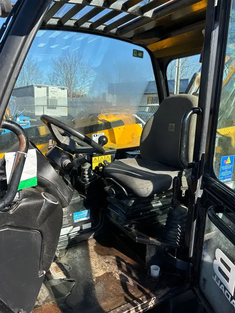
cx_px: 118
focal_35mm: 26
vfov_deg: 67.3
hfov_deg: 53.1
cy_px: 156
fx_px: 235
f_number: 1.6
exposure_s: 1/1103
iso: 50
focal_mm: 5.96
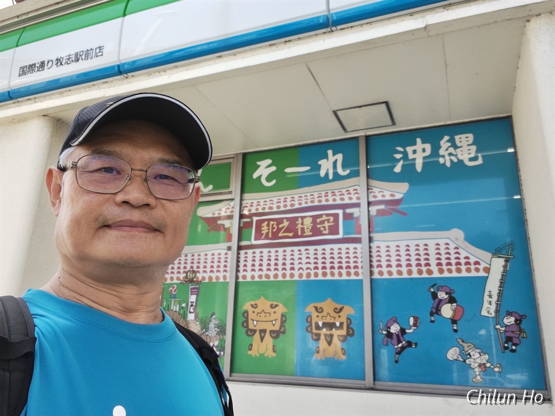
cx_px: 278
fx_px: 449
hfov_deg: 63.4
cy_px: 208
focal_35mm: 28
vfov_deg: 49.7
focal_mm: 2.58
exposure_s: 1/100
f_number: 2.2
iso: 64
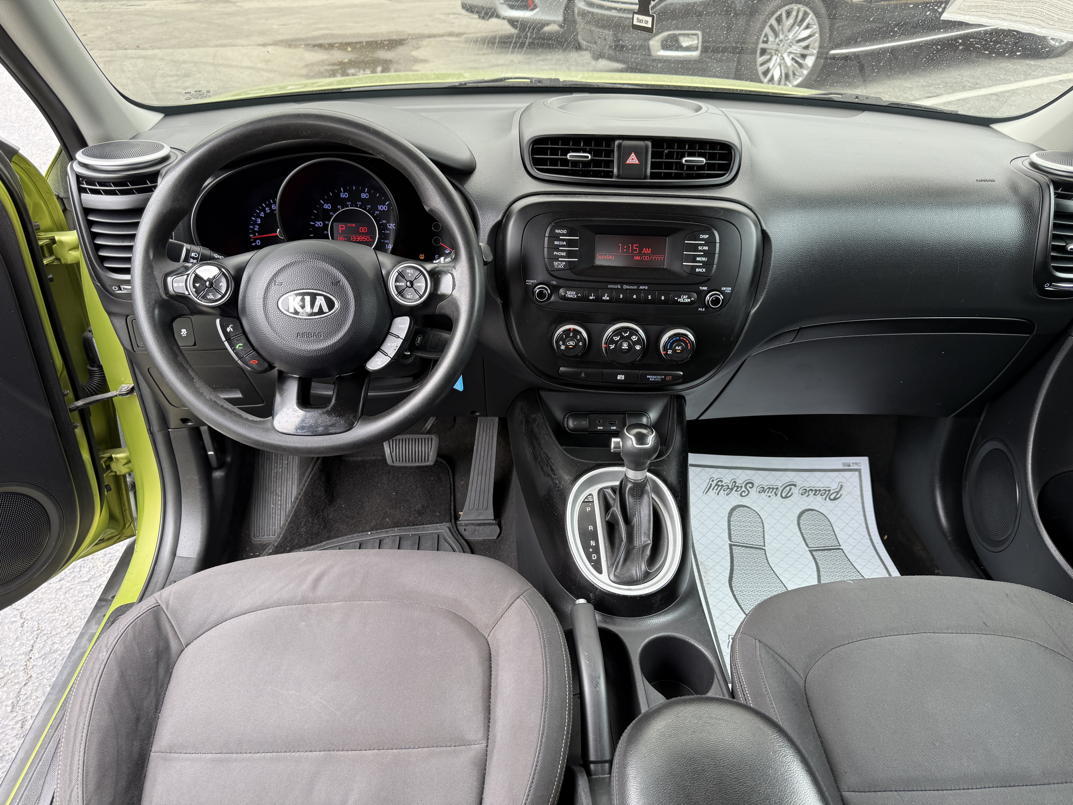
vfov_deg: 56.8
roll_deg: -1.1
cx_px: 536
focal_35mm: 24
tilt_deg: -33.5
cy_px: 402
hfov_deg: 71.6
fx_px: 744
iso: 64
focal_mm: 6.76
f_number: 1.78
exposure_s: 1/131
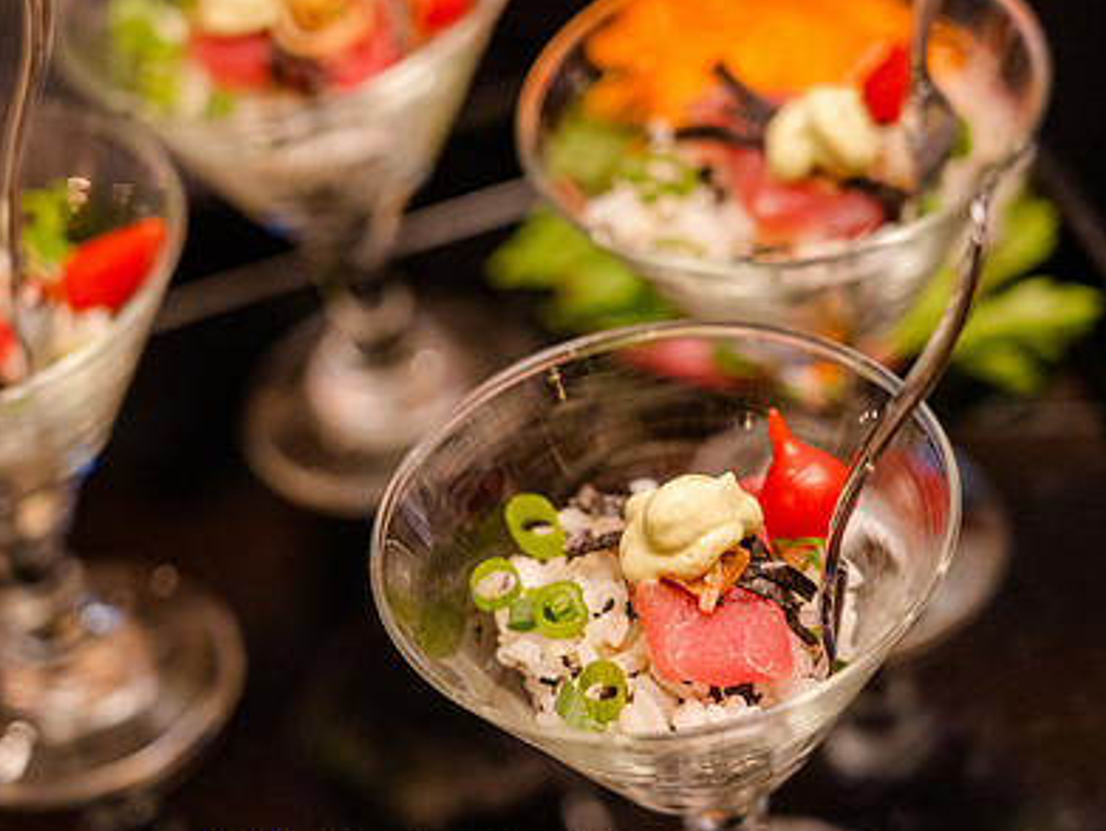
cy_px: 425
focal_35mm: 114
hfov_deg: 17.2
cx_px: 436
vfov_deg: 13.0
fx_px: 3646
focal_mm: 80
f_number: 4
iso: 3200
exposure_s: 1/200
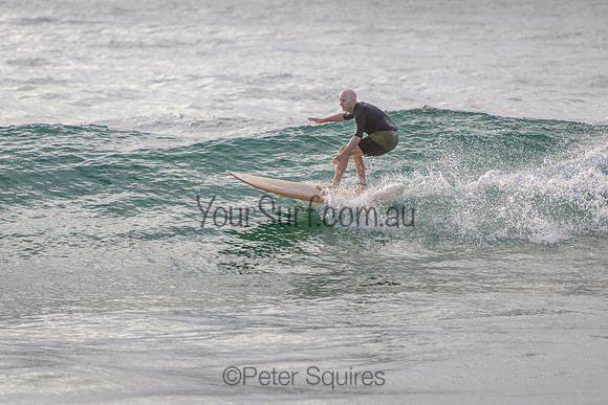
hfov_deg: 3.7
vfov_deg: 2.5
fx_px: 9294
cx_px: 238
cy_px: 202
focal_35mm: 550
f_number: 5.6
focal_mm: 400
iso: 250
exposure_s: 1/2000
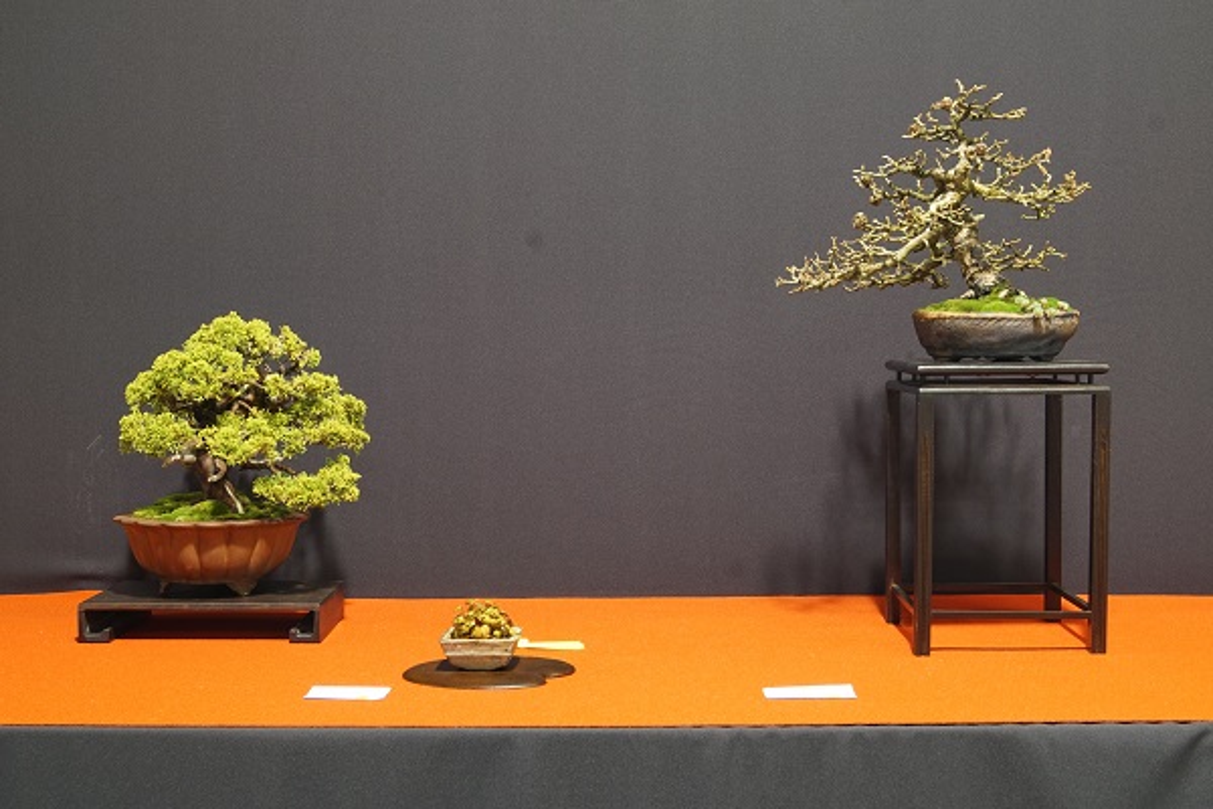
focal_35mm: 45
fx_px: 1516
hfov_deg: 43.6
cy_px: 404
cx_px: 606
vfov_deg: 29.9
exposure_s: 1
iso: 320
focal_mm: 30
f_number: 11
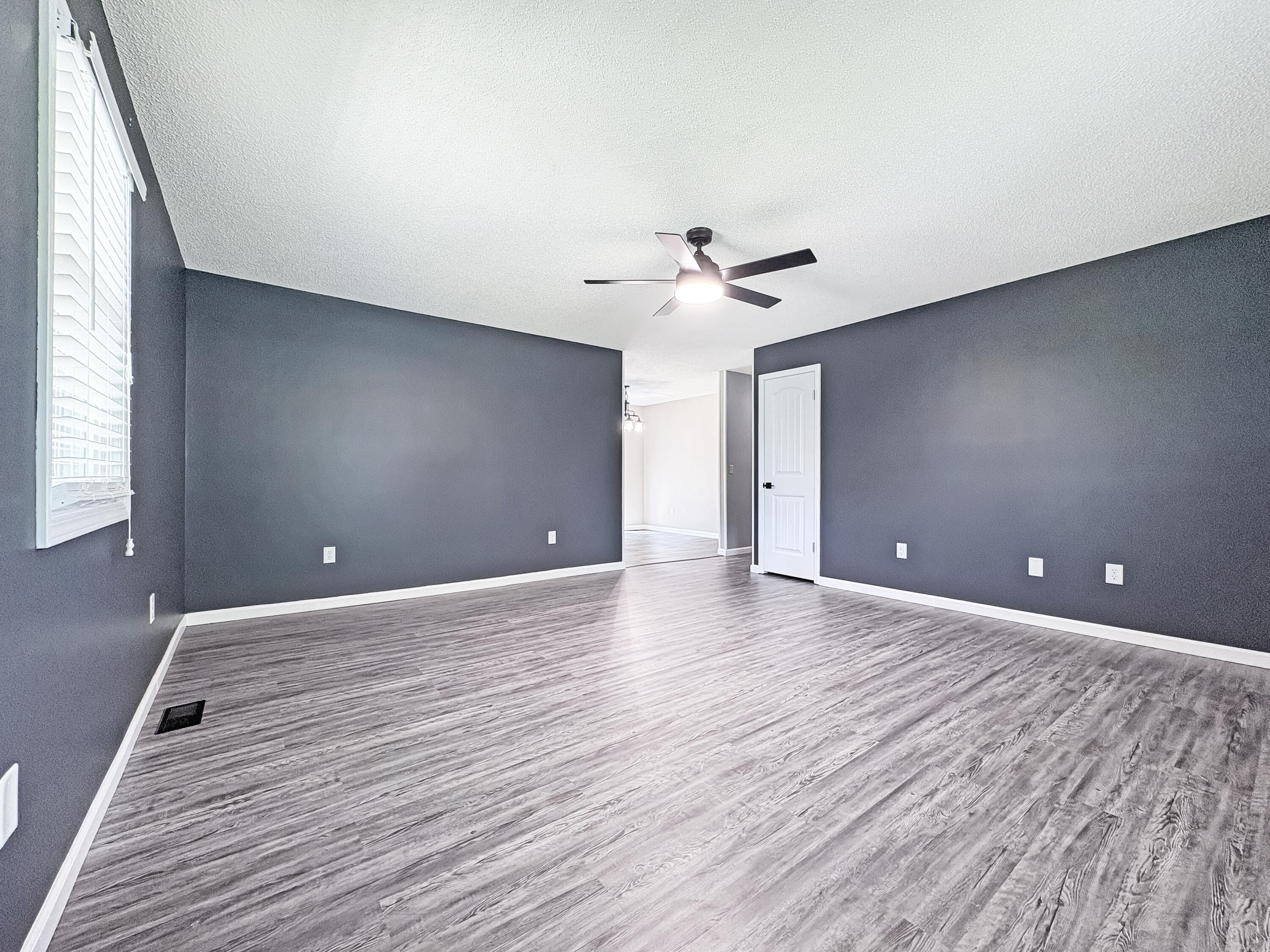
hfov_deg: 102.1
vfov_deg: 85.7
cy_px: 476
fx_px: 514
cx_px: 635
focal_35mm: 14
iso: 200
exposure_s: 1/42
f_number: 2.2
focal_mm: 2.22
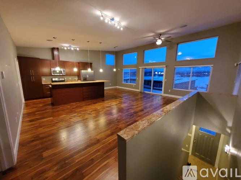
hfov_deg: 106.2
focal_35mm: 13
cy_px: 90
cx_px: 120
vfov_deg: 89.9
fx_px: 90
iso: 500
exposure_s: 1/29
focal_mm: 1.8
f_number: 2.2
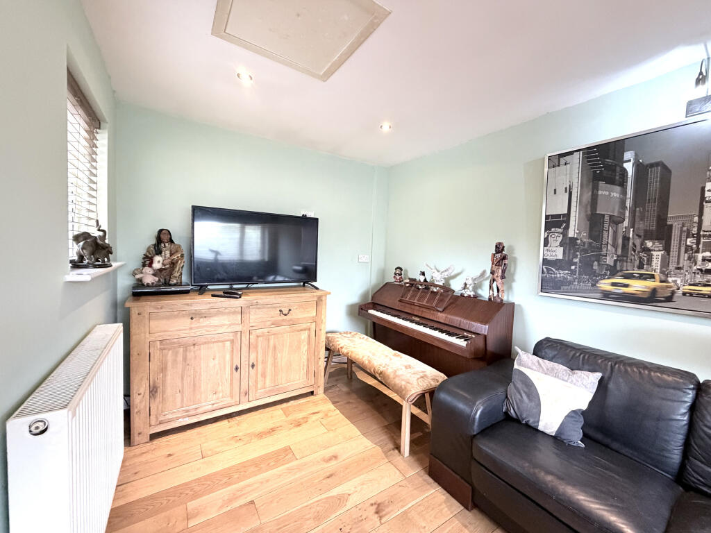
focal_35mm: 14
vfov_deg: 85.7
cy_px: 266
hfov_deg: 102.1
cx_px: 356
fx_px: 288
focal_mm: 2.22
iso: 400
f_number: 2.2
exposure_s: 1/50
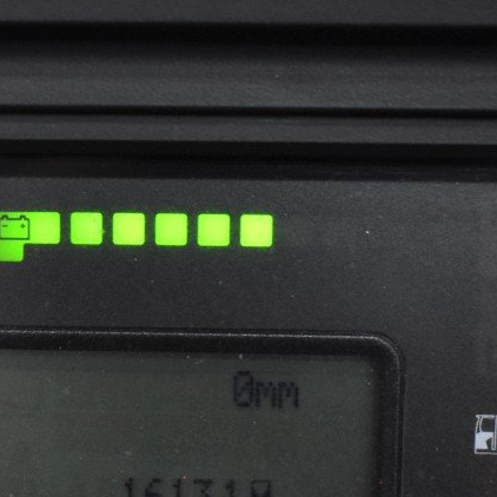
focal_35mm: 105
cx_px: 173
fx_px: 1709
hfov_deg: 16.5
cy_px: 462
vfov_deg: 16.3
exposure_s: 1/60
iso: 2000
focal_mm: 29
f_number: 4.2
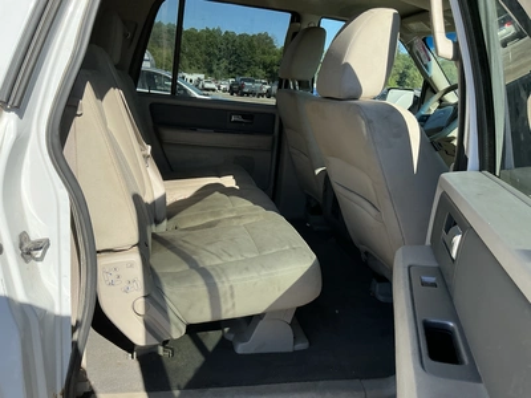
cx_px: 266
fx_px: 430
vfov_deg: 49.7
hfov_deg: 63.4
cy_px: 199
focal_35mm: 28
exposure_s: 1/842
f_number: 1.8
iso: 25
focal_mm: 3
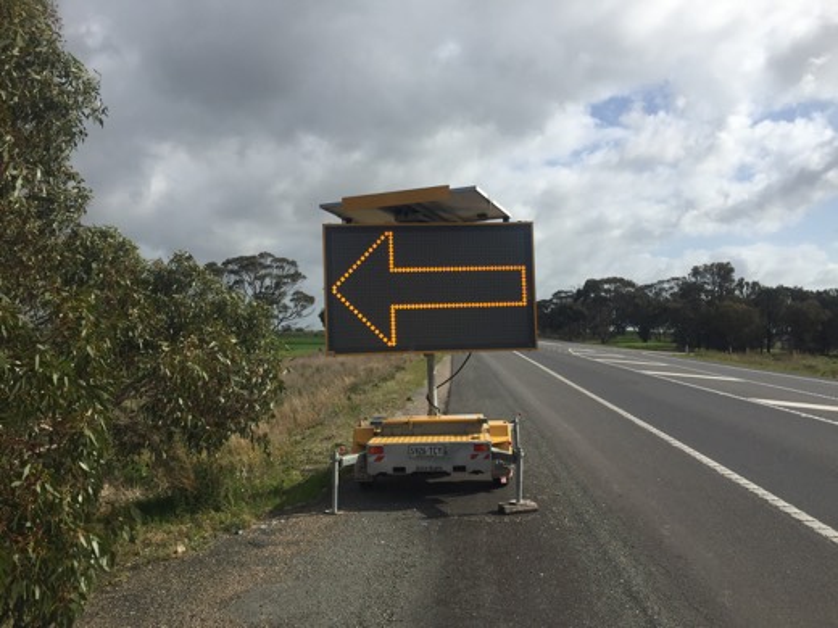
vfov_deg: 48.2
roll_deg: -1.5
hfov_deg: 61.7
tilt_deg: +1.4
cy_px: 314
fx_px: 702
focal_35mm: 29
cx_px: 419
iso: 32
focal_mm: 4.15
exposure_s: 1/2639
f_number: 2.2
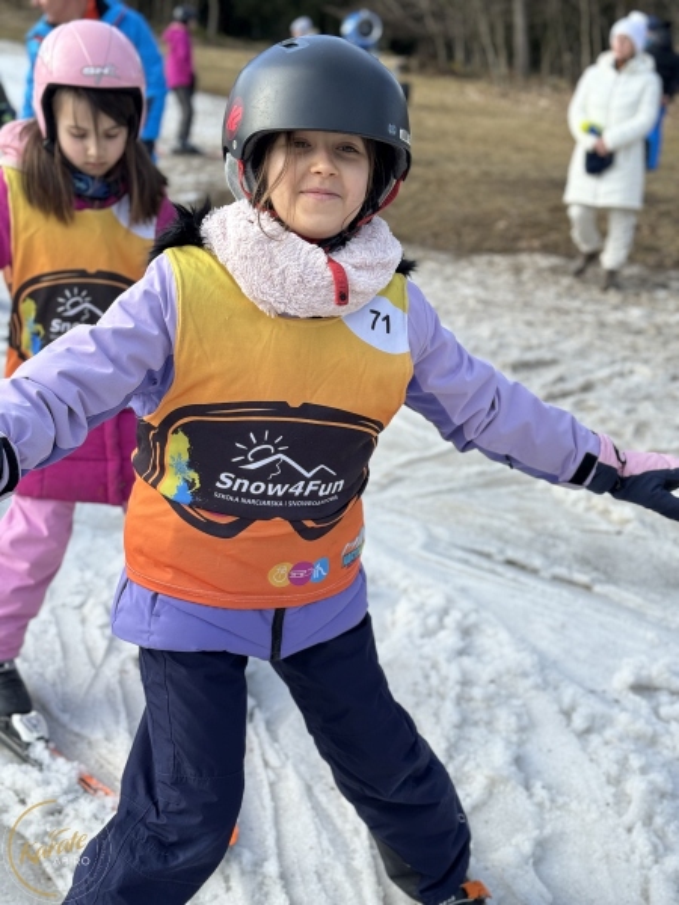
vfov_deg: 39.7
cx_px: 340
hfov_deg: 30.3
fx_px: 1255
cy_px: 452
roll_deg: +0.5
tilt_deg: -13.7
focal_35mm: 48
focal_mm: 6.86
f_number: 1.78
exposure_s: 1/1287
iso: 64
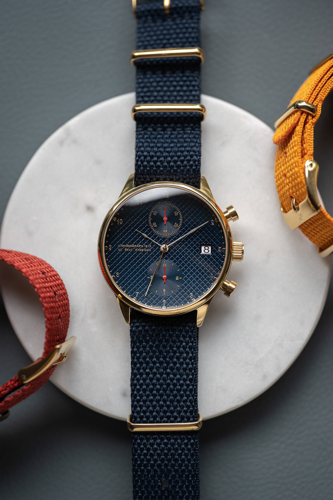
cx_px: 166
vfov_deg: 19.5
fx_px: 1457
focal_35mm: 105
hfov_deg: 13.0
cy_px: 250
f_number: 2.8
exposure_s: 1/160
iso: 200
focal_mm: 105
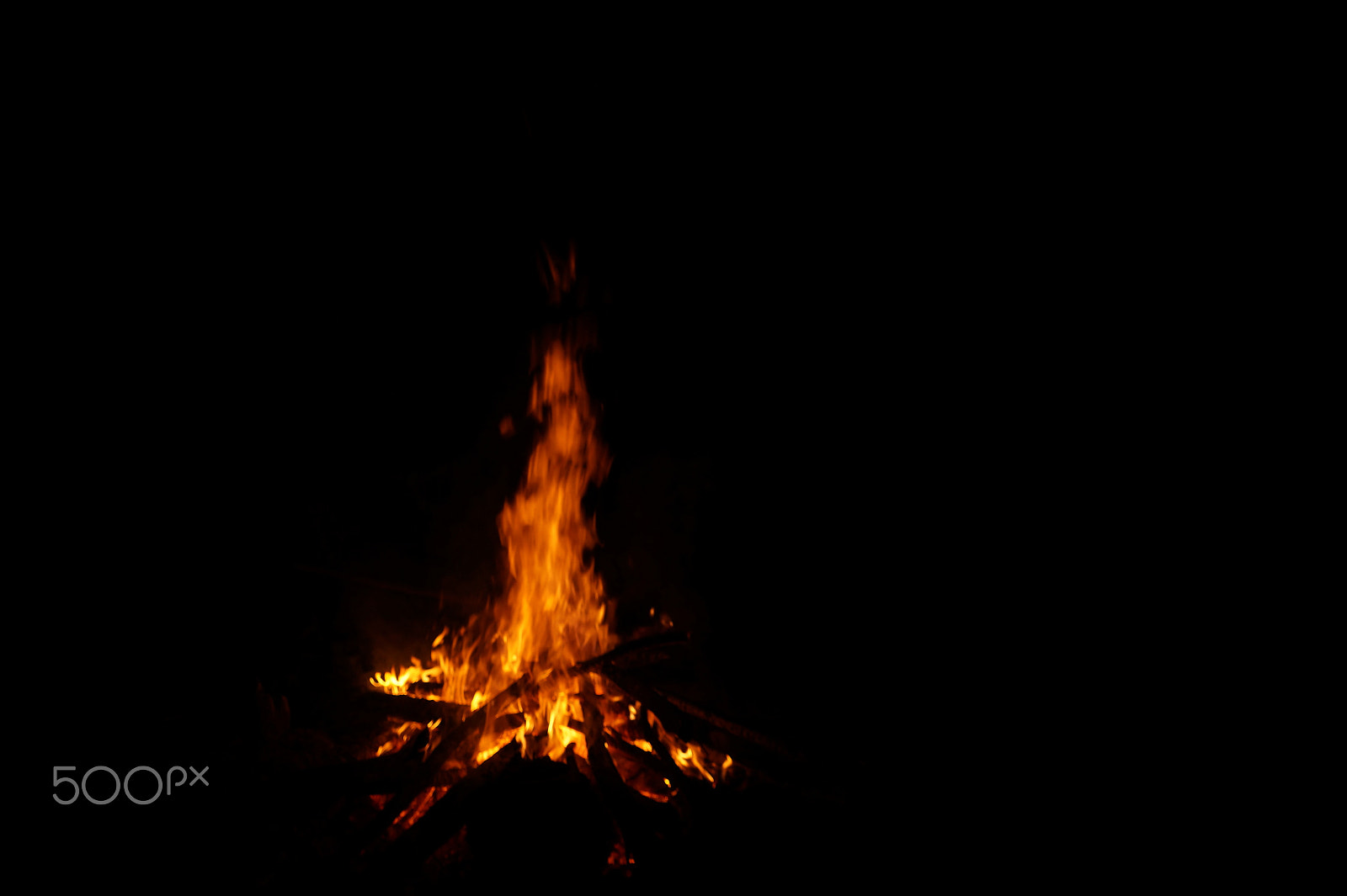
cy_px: 448
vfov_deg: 38.3
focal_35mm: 34
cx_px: 674
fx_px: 1290
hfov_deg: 55.1
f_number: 4.5
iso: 100
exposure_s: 1/80
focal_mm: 23
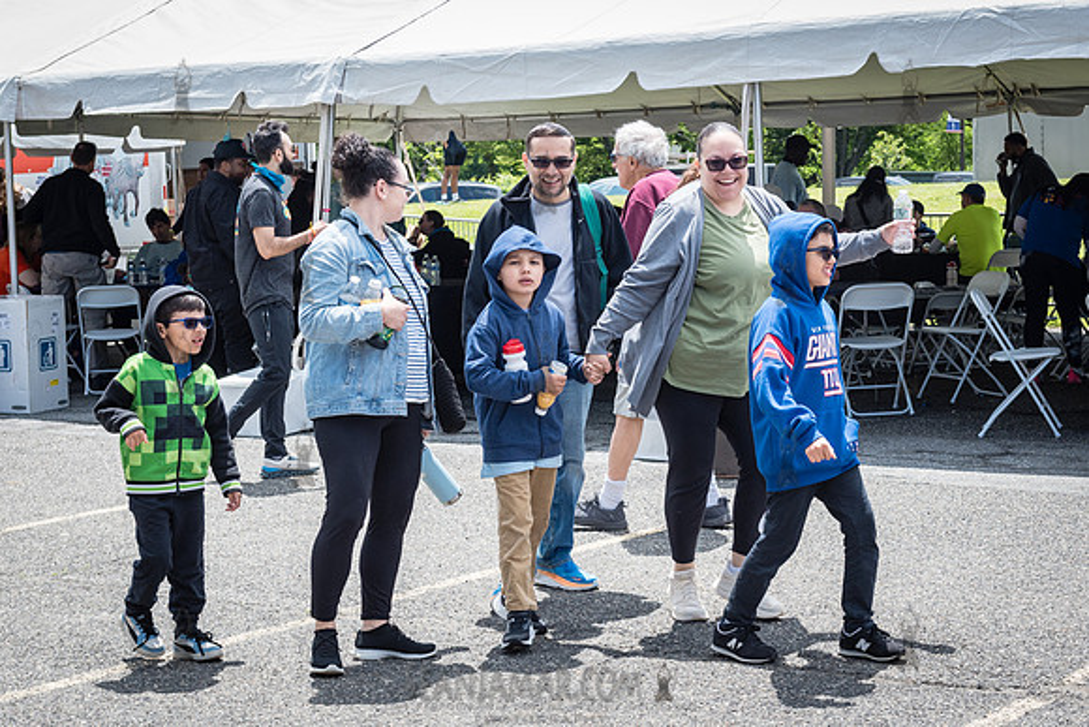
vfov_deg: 18.6
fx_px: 2218
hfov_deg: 27.5
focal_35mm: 73
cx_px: 686
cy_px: 394
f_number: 5.6
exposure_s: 1/1000
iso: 400
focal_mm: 52
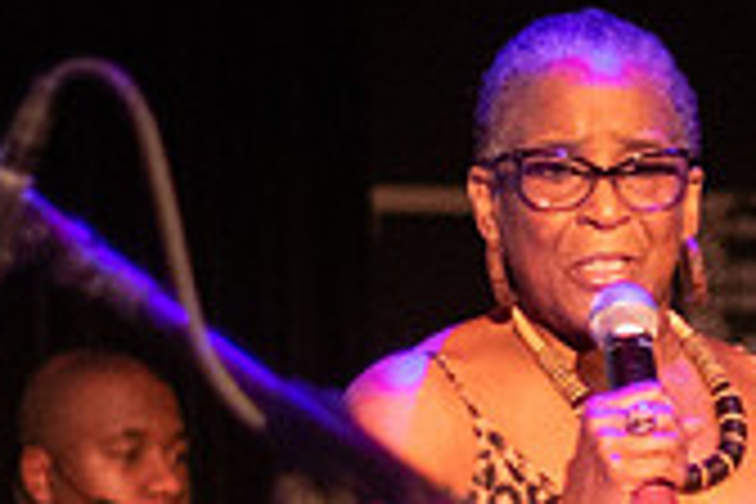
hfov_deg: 7.1
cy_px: 387
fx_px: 6048
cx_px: 881
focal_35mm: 288
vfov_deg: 4.8
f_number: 1.4
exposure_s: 1/500
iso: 6400
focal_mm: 50
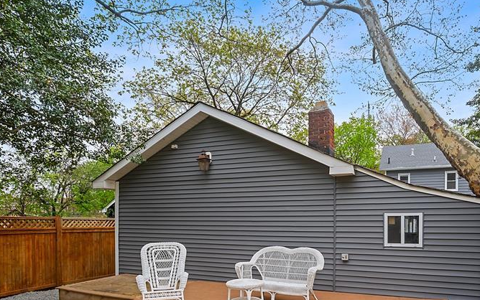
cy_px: 225
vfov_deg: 47.5
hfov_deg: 72.3
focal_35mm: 25
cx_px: 267
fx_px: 327
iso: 100
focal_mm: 16
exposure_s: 1/40
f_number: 8
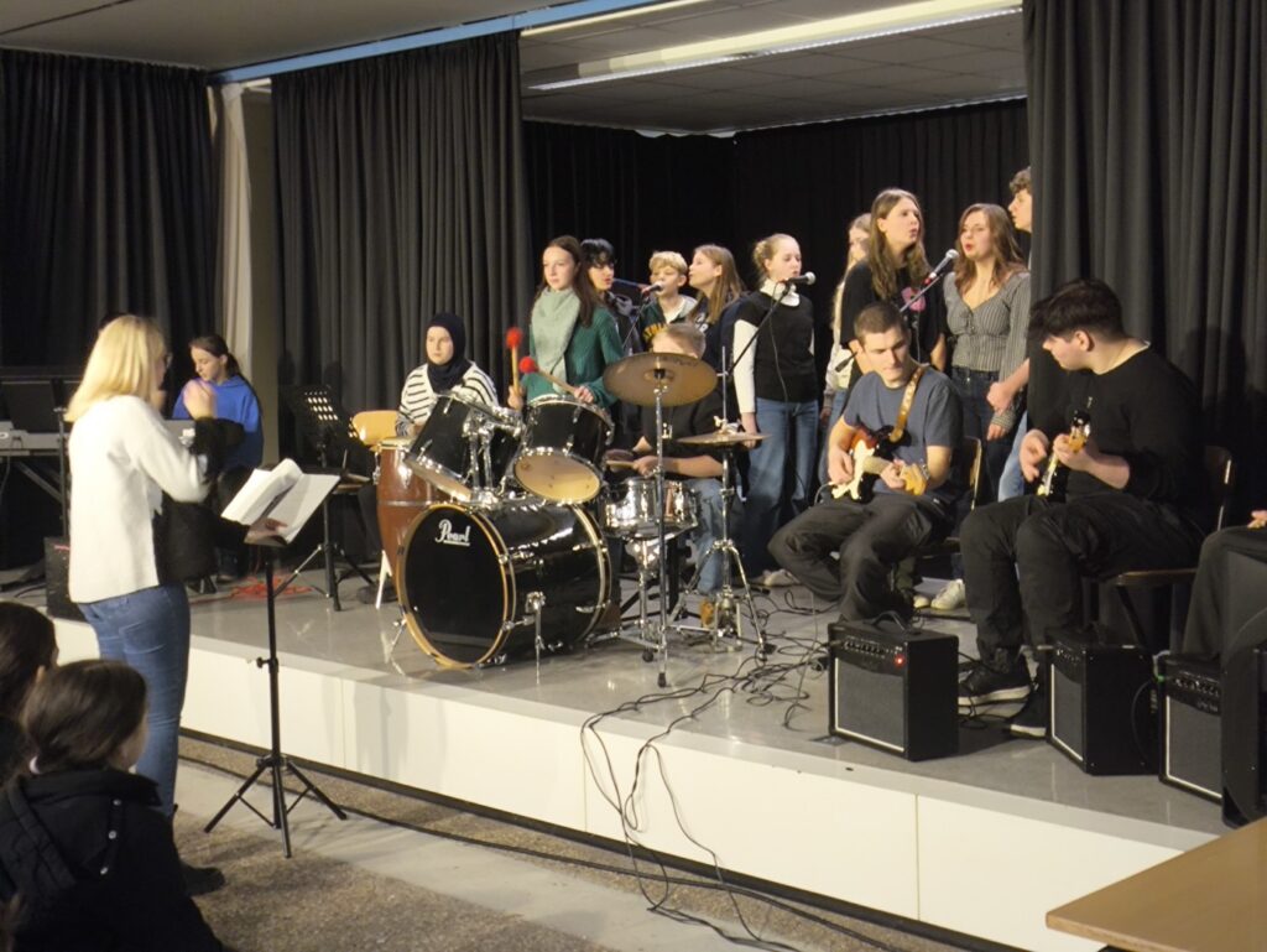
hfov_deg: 38.2
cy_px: 476
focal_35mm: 50
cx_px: 634
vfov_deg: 29.1
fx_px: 1831
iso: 250
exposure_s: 1/50
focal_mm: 4.71
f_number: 1.7
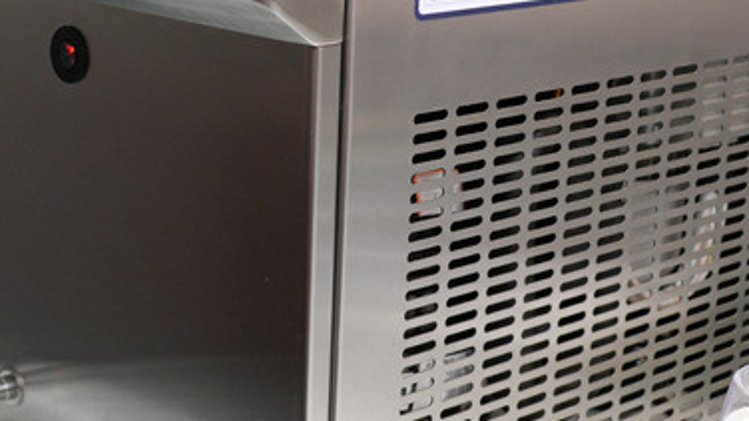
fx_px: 1727
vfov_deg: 13.7
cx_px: 175
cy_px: -2
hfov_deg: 24.2
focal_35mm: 87
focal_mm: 15
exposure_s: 1/60
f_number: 1.7
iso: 400
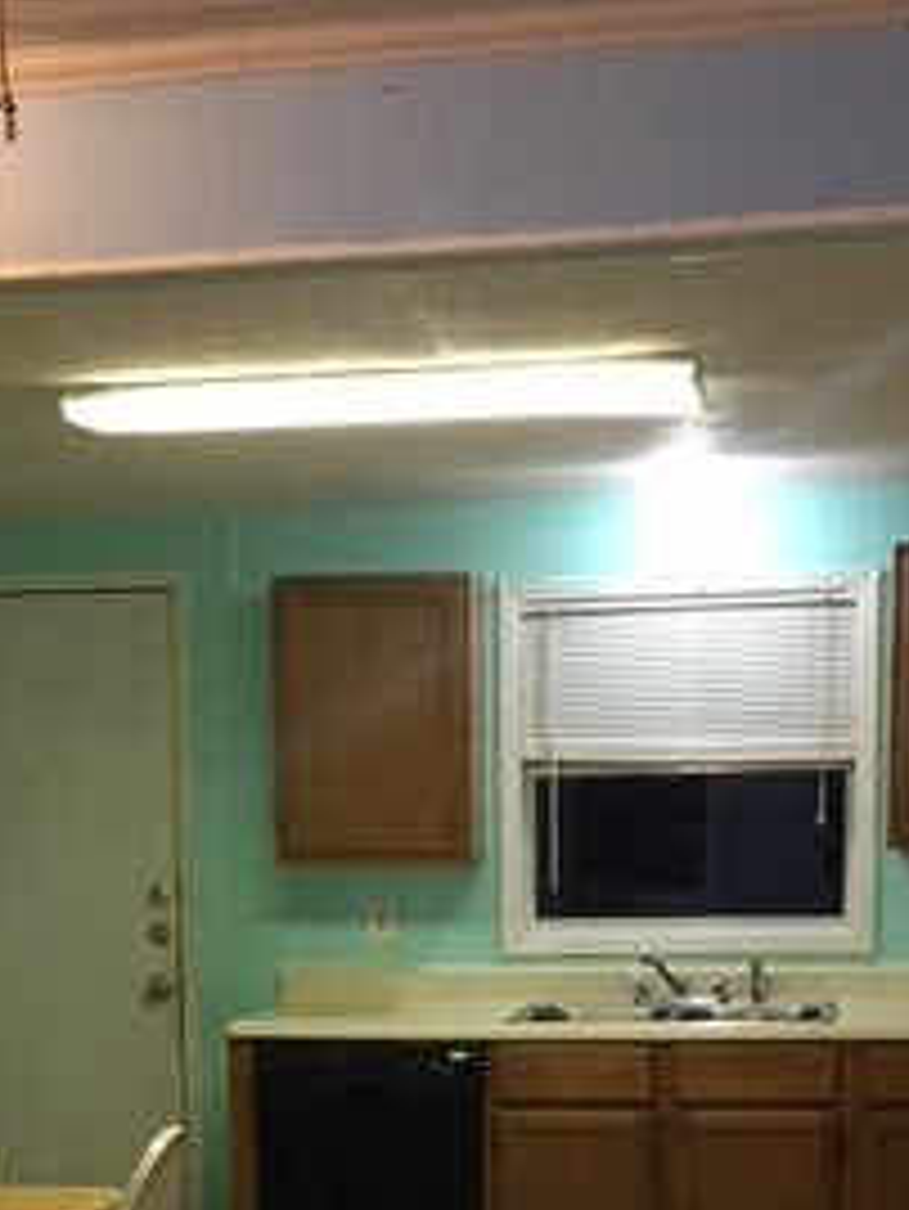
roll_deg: +0.9
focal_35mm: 69
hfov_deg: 21.3
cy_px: 1183
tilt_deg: -7.4
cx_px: 382
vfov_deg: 26.8
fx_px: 2414
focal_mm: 4.15
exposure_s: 1/15
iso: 64
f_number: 2.2
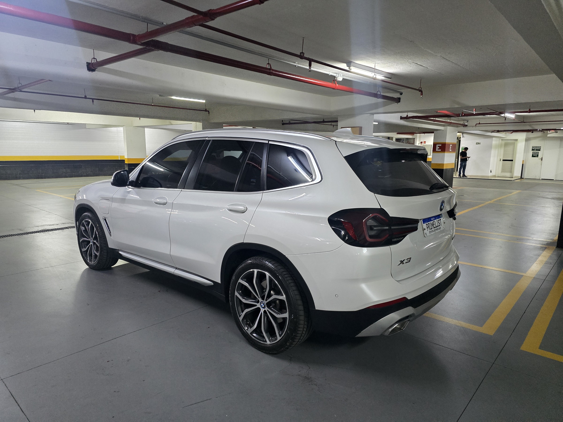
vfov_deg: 58.9
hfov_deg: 73.9
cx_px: 282
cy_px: 211
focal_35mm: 23
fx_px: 374
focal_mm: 6.3
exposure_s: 1/60
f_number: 1.7
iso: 1600
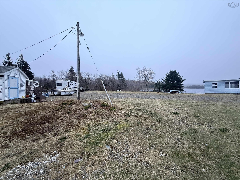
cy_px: 90
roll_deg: -0.1
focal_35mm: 14
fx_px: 97
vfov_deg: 85.7
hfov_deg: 102.1
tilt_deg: -1.5
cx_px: 120
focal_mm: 2.22
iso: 80
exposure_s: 1/99
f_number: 2.2
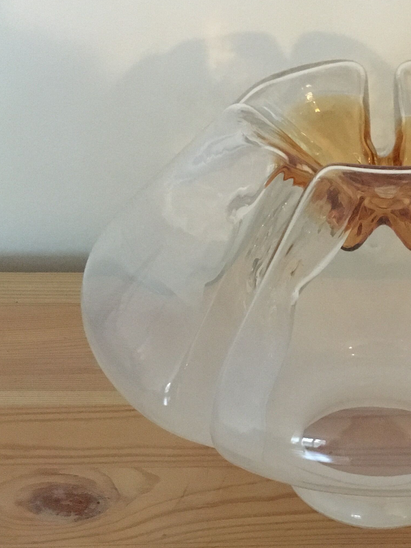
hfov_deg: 24.5
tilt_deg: -28.5
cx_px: 370
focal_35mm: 58
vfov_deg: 33.2
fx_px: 918
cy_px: 249
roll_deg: -0.3
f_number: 2.2
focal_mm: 4.15
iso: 320
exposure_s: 1/17
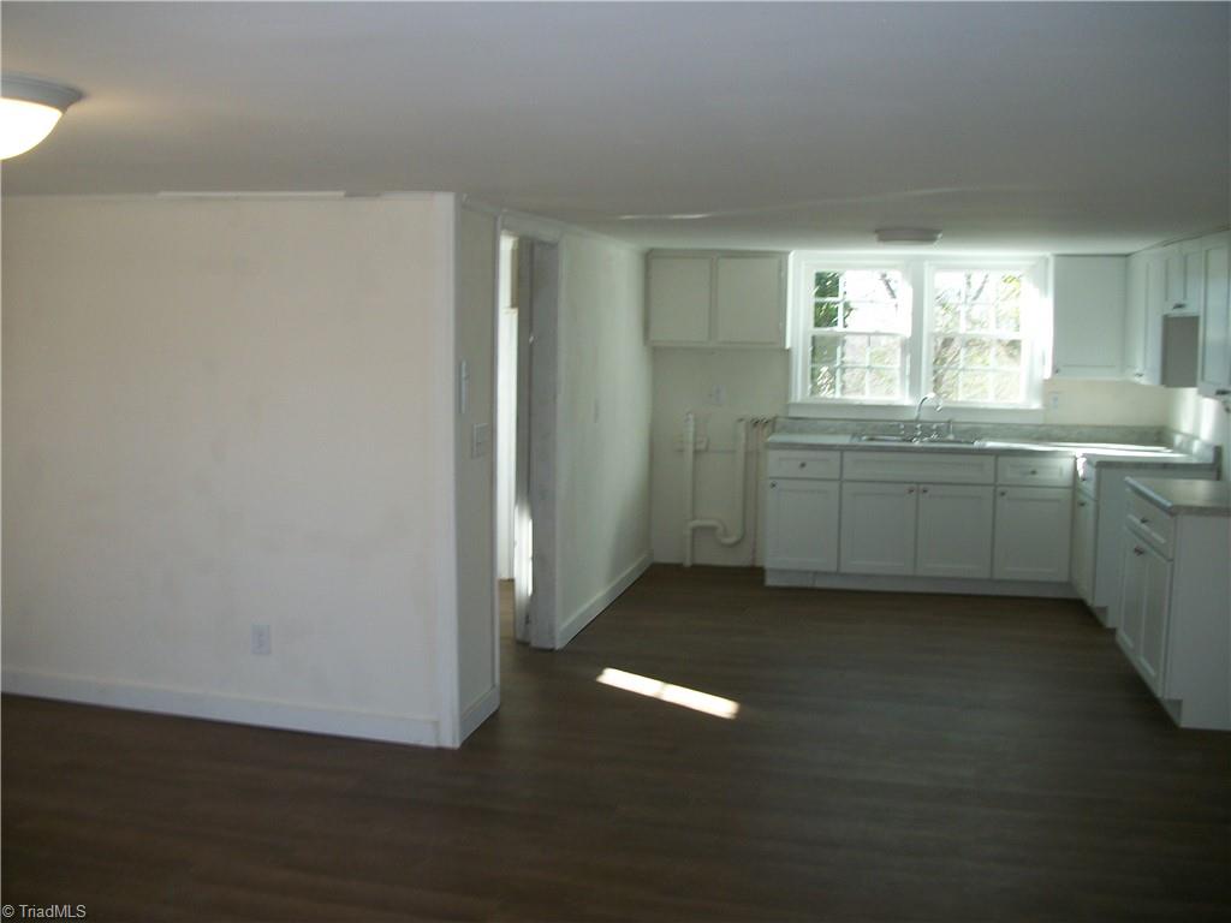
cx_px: 616
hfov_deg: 56.8
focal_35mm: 32
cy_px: 462
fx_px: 1138
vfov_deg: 44.2
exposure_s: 1/60
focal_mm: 5.7
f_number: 2.9
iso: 80
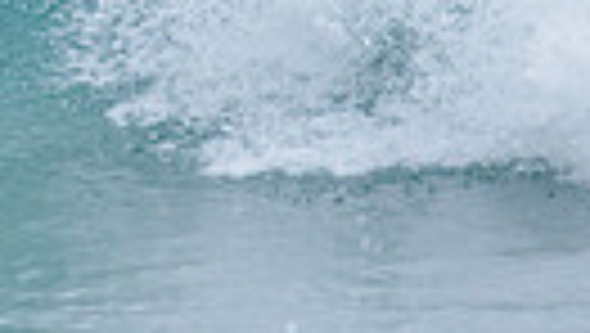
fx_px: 36301
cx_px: -99
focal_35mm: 2318
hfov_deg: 0.9
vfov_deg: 0.5
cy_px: -209
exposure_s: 1/2000
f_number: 5.6
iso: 280
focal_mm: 500
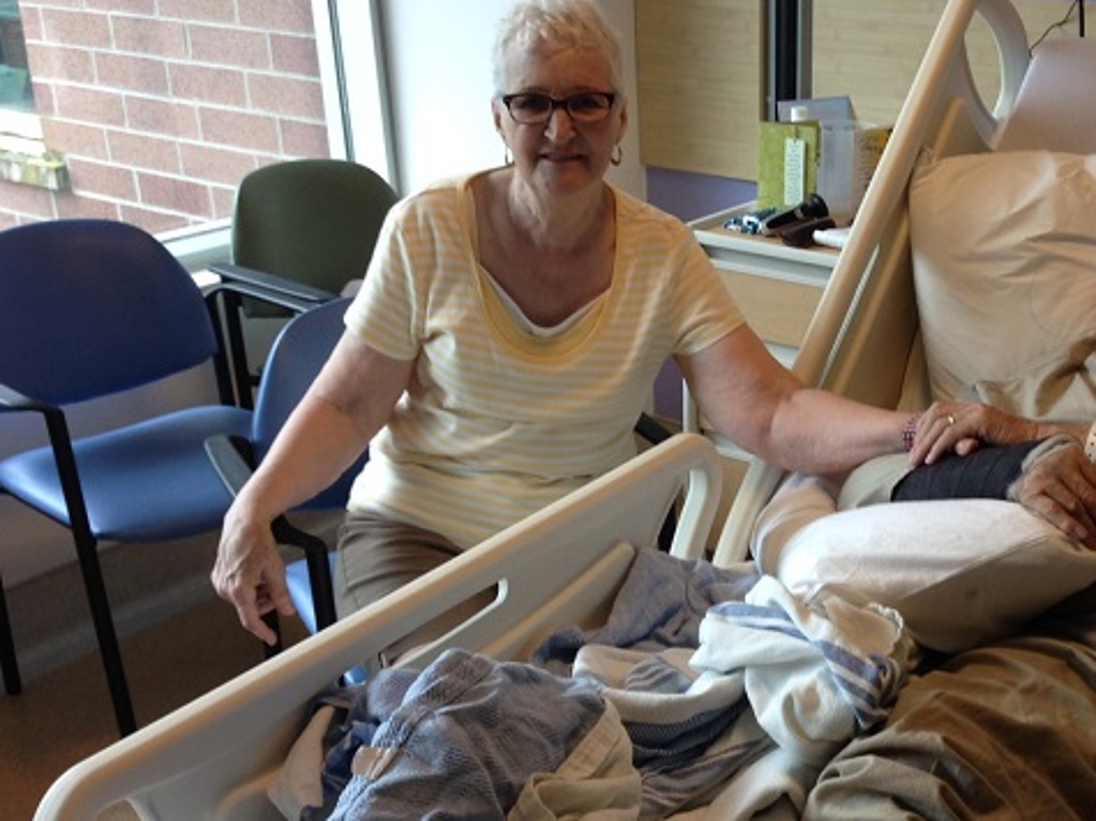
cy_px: 524
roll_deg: -1.9
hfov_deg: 37.6
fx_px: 1583
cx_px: 764
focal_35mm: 50
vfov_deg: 29.0
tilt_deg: -22.5
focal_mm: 4.12
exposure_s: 1/24
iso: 50
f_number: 2.4
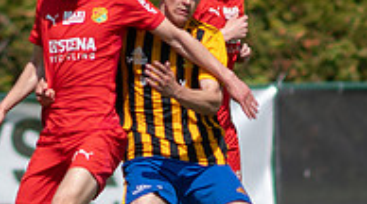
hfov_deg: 1.0
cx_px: 191
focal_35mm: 2246
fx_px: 21803
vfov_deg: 0.5
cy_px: 369
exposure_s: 1/1600
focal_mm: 300
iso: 100
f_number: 3.2
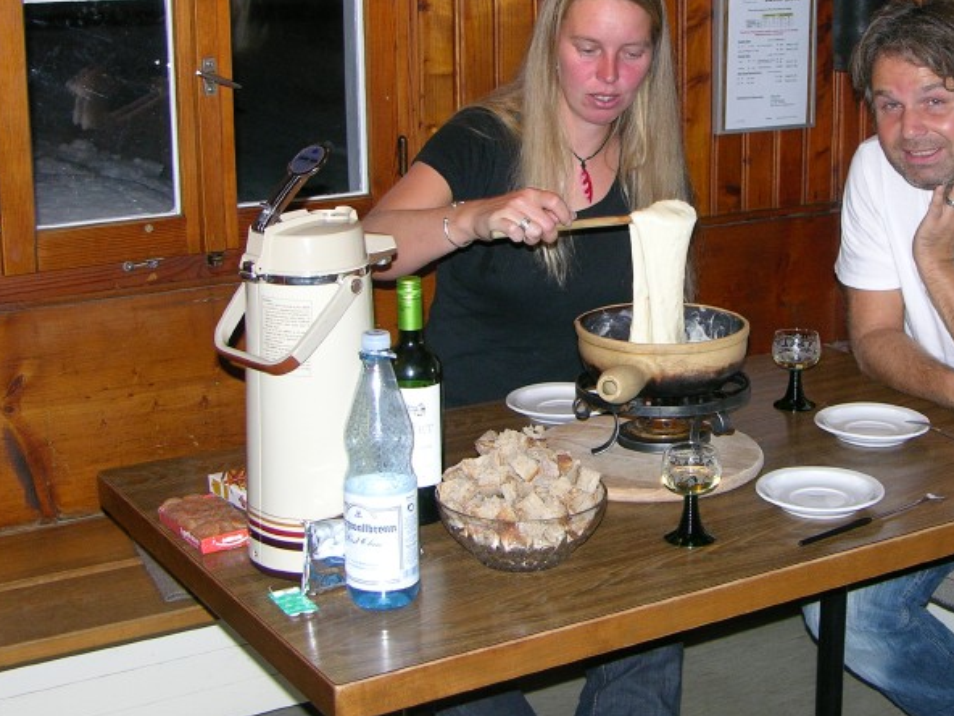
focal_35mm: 64
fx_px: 1764
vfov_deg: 22.9
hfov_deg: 29.9
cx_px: 675
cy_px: 256
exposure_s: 1/60.1
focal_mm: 9.5
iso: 100
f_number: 2.8
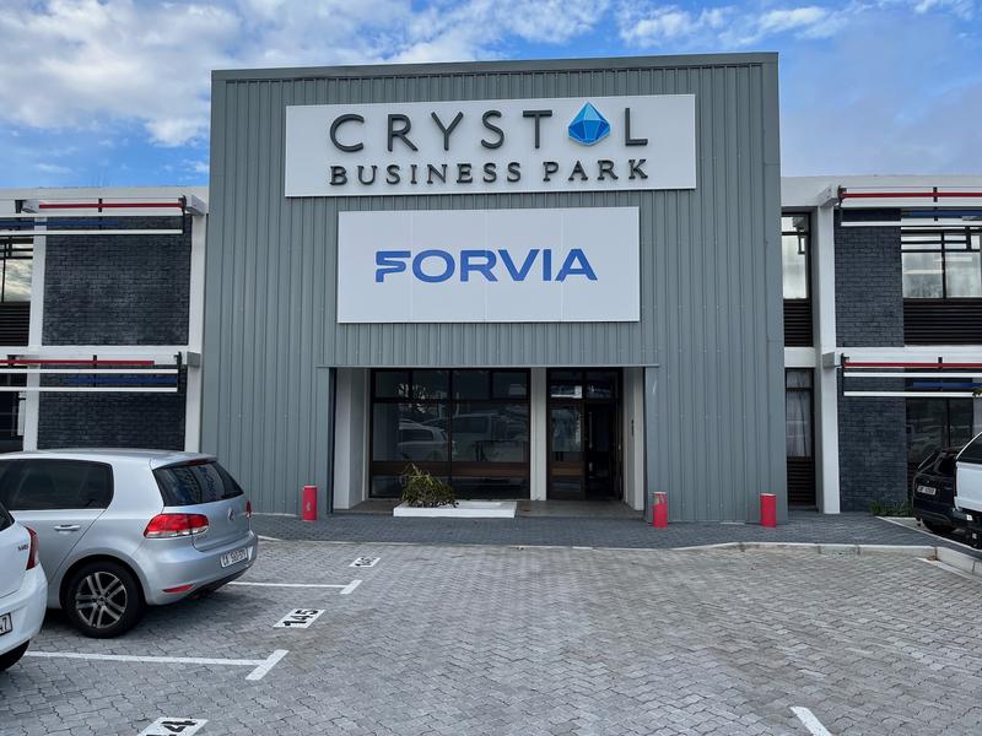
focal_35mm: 26
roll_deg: -0.3
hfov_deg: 67.3
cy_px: 368
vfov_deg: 53.1
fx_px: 738
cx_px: 491
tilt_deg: +3.9
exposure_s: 1/1036
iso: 50
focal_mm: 5.1
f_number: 1.6
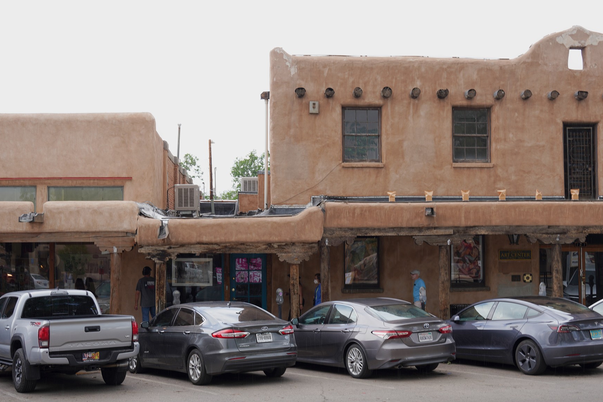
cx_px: 340
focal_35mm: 52
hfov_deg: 38.1
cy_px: 215
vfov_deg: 26.0
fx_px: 871
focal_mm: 45
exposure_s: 1/100
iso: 200
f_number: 8
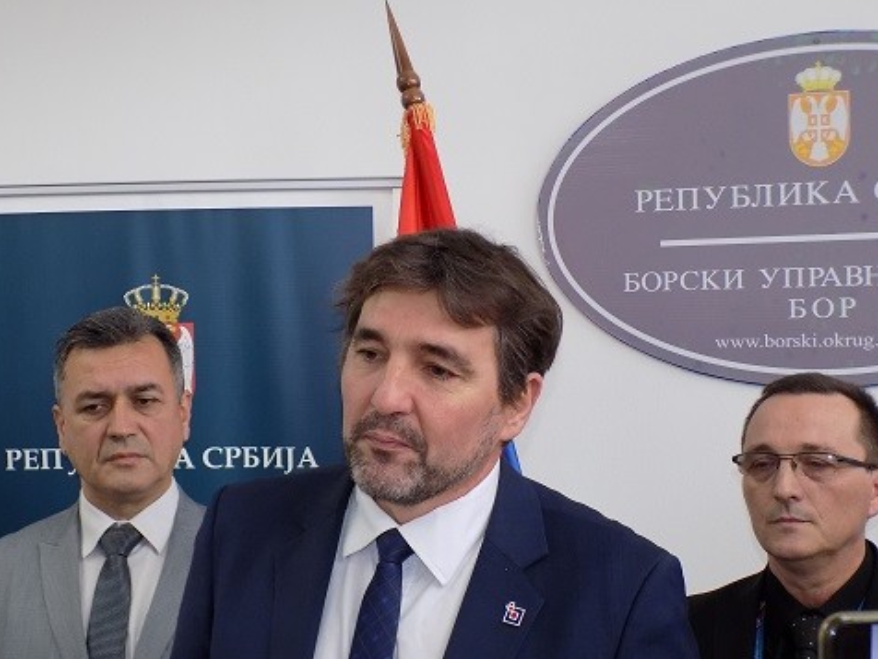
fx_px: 1471
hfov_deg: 33.2
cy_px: 413
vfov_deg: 25.2
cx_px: 365
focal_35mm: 58
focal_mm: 8.1
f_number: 3.7
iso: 200
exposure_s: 1/30
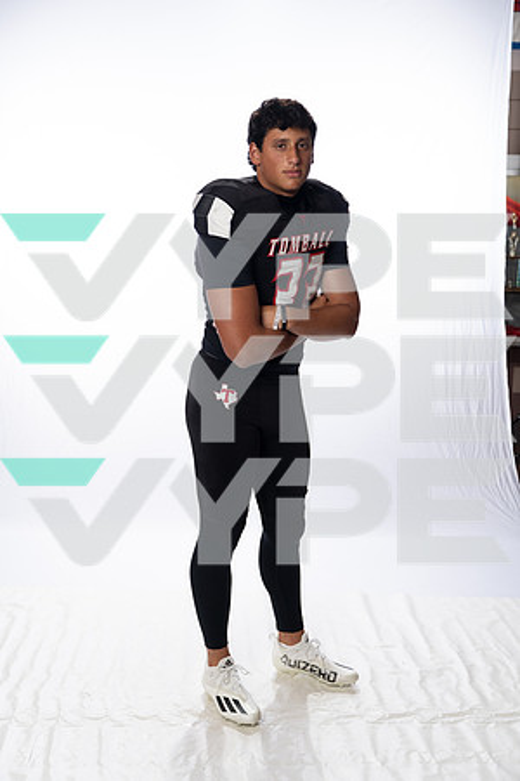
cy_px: 390
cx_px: 260
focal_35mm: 42
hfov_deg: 31.9
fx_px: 910
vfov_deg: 46.4
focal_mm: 42
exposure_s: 1/250
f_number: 4
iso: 400
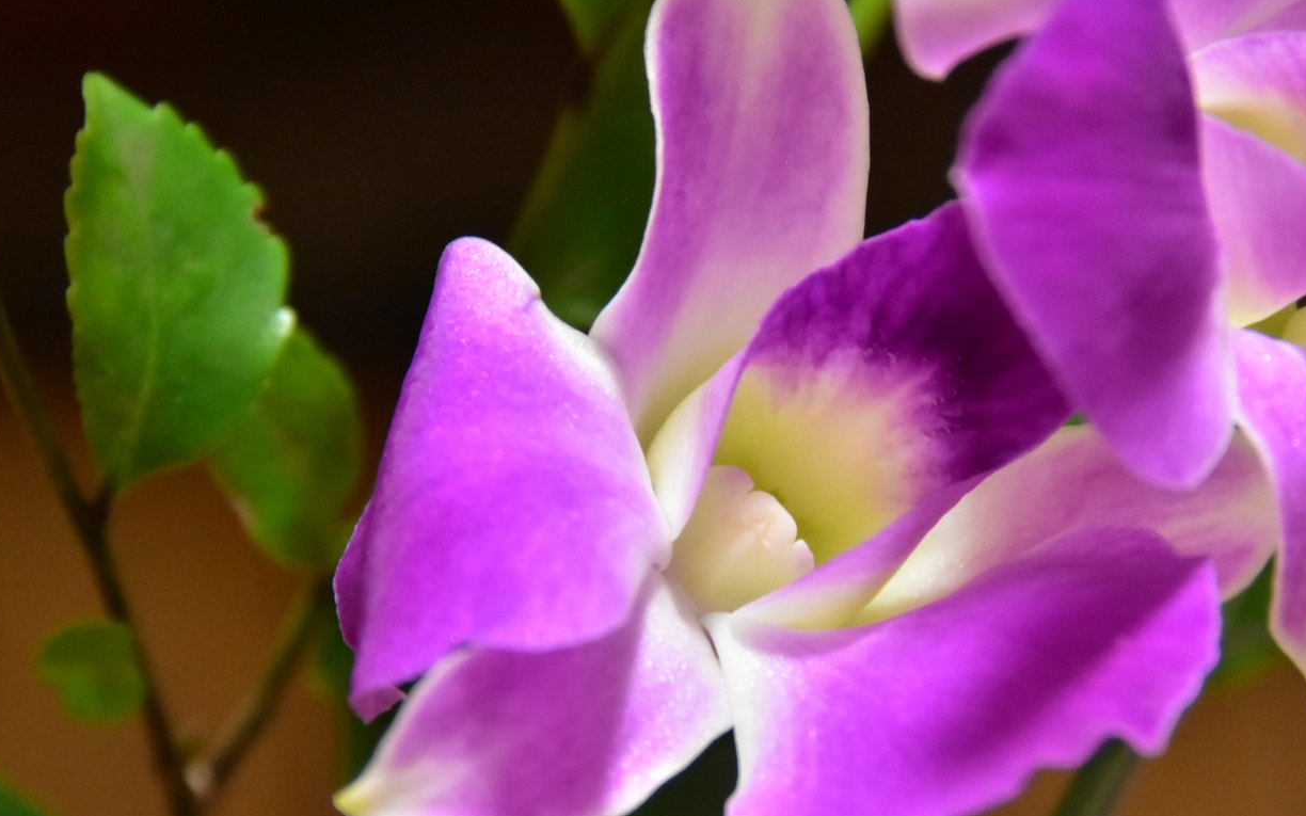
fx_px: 18010
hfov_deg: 4.2
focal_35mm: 506
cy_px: 503
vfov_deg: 2.6
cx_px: 798
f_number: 5.6
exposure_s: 1/15
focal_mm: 250
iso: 3200
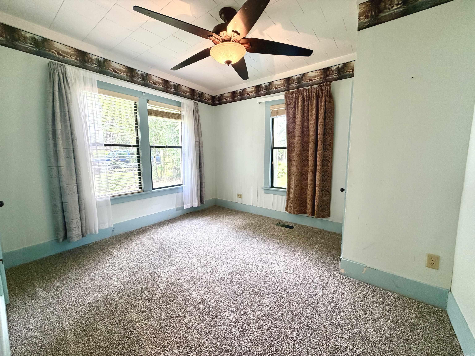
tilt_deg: -7.6
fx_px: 192
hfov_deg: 102.1
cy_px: 178
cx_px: 238
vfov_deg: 85.7
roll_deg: +0.3
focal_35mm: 14
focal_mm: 2.22
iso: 250
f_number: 2.2
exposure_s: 1/60
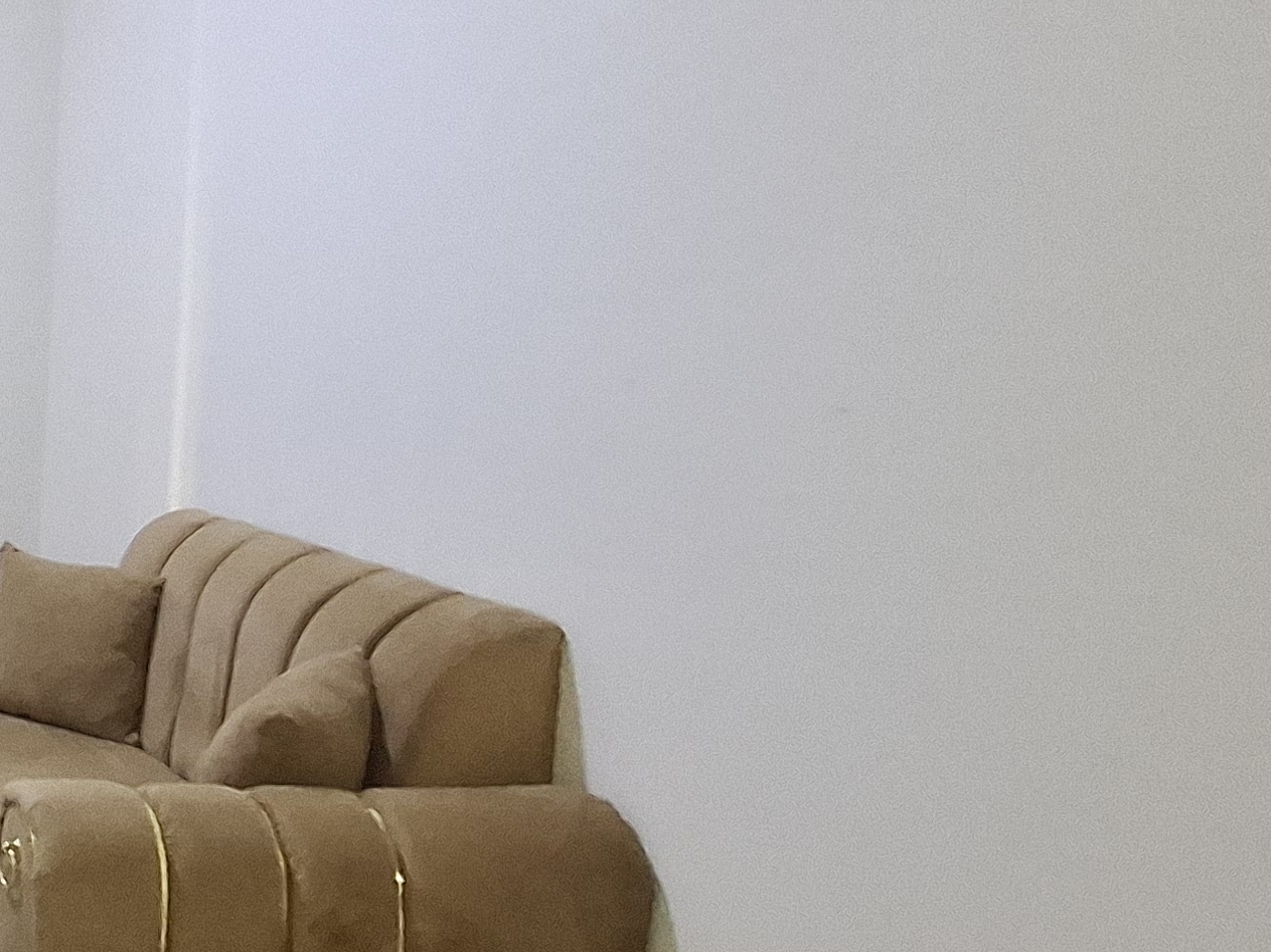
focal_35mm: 42
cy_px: 440
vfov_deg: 34.3
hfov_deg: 28.2
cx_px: -663
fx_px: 1542
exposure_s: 1/25
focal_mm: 1.74
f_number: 2.2
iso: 400
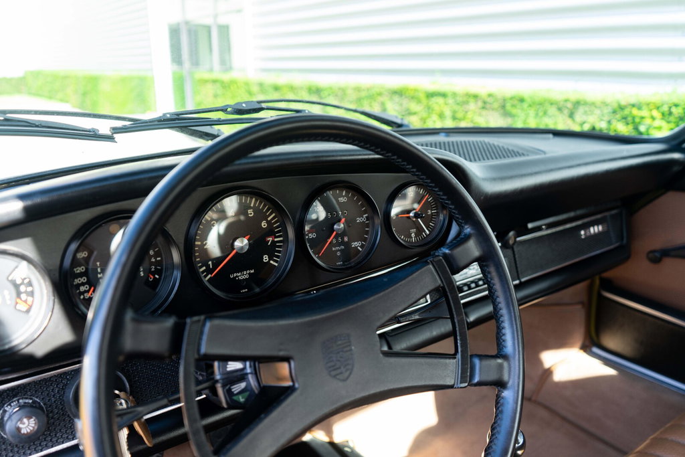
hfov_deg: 65.5
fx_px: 533
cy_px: 228
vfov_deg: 46.4
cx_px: 342
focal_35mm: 28
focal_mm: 28
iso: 125
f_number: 3.5
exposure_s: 1/30
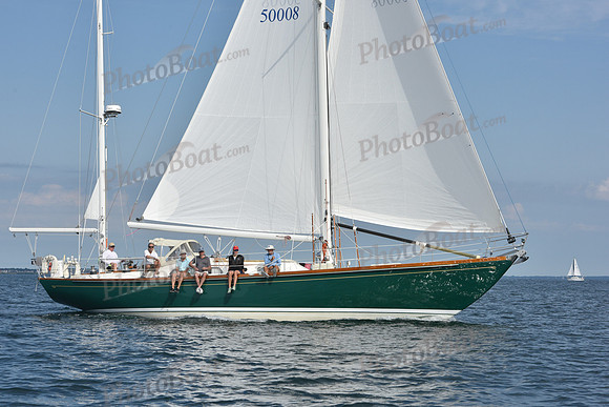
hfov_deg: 22.1
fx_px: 1557
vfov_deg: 14.9
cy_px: 204
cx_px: 304
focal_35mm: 92
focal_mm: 92
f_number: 10
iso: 320
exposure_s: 1/1250
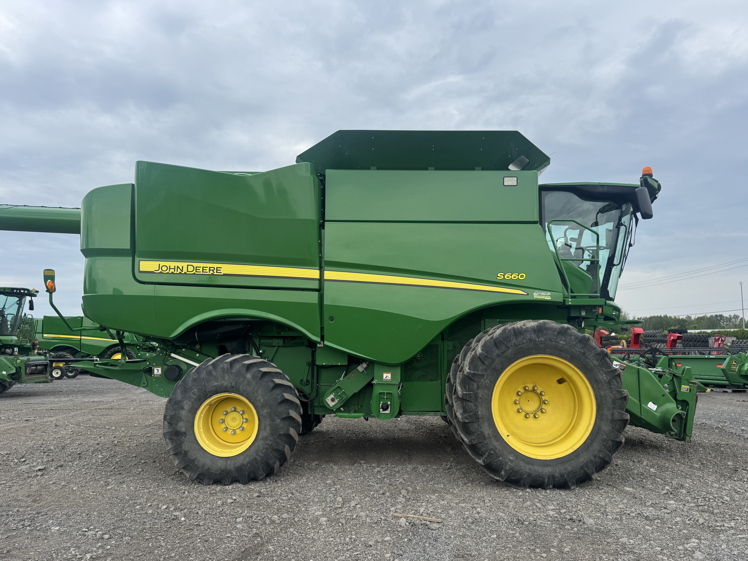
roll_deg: +2.2
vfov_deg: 53.0
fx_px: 562
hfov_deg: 67.3
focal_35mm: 26
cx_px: 394
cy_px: 303
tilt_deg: +5.2
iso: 80
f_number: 1.78
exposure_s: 1/2105
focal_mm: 6.76
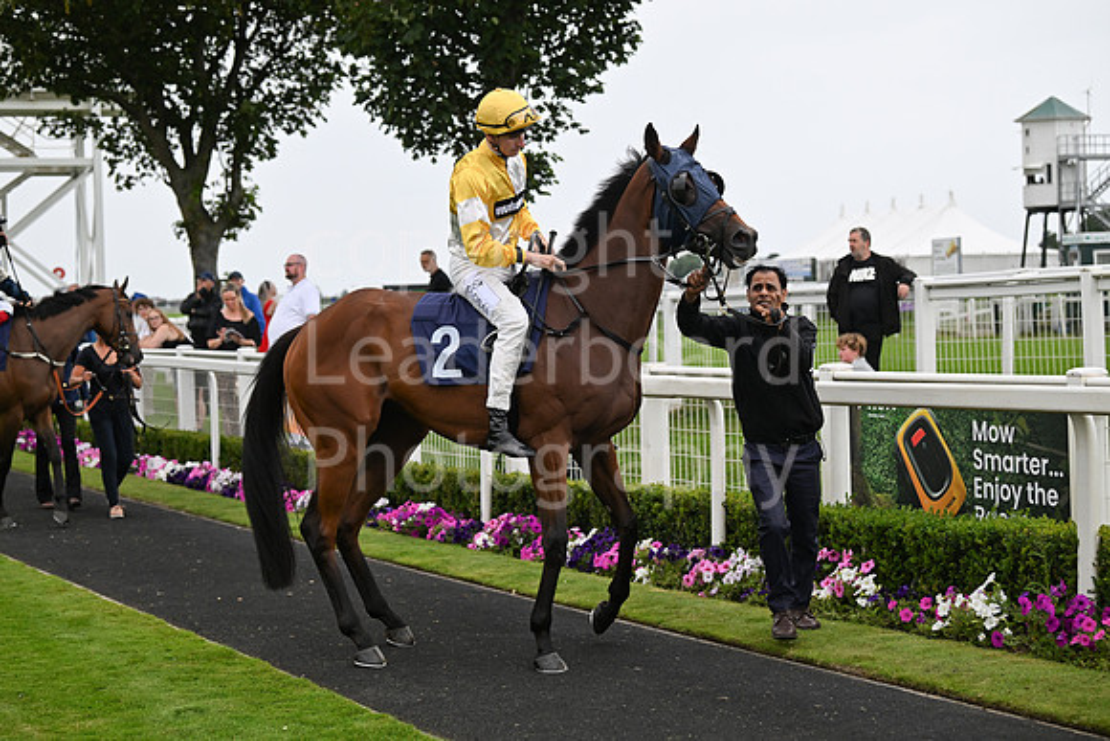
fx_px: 2159
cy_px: 370
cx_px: 555
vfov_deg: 19.5
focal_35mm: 70
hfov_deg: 28.8
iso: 1000
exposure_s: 1/2000
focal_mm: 70
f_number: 4
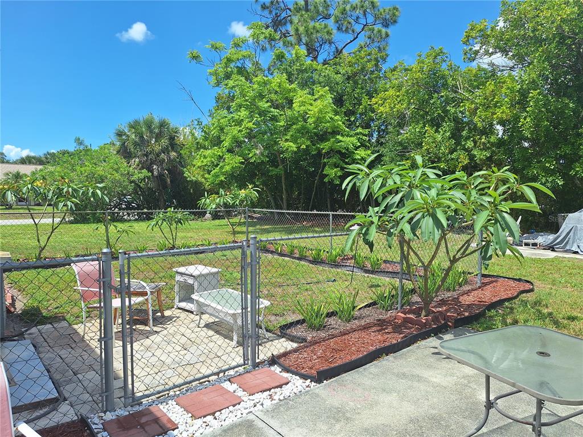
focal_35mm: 23
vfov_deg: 58.9
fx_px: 387
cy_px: 218
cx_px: 292
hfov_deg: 73.9
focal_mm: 5.54
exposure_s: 1/2439
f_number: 1.8
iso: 40
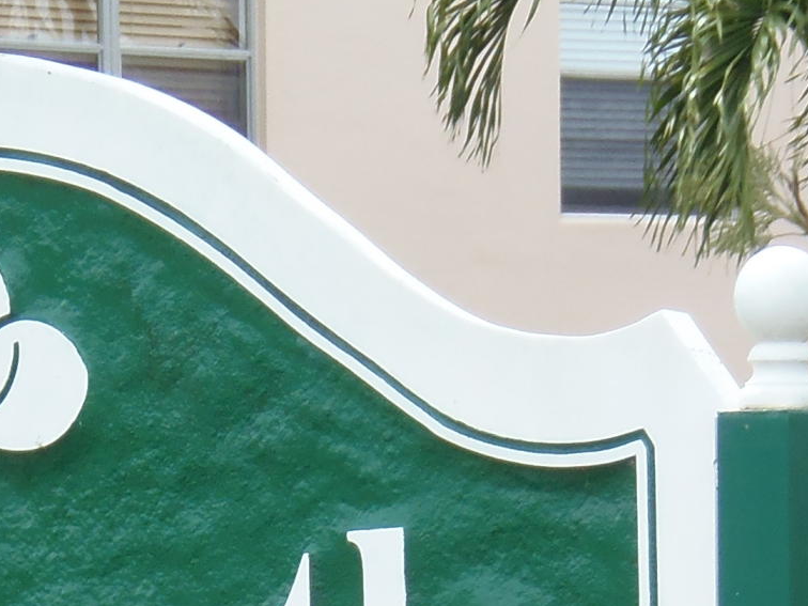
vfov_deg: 3.8
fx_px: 9173
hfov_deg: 5.0
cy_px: 1078
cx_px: -62
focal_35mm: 393
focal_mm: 18.4
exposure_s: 1/200
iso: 64
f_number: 4.4
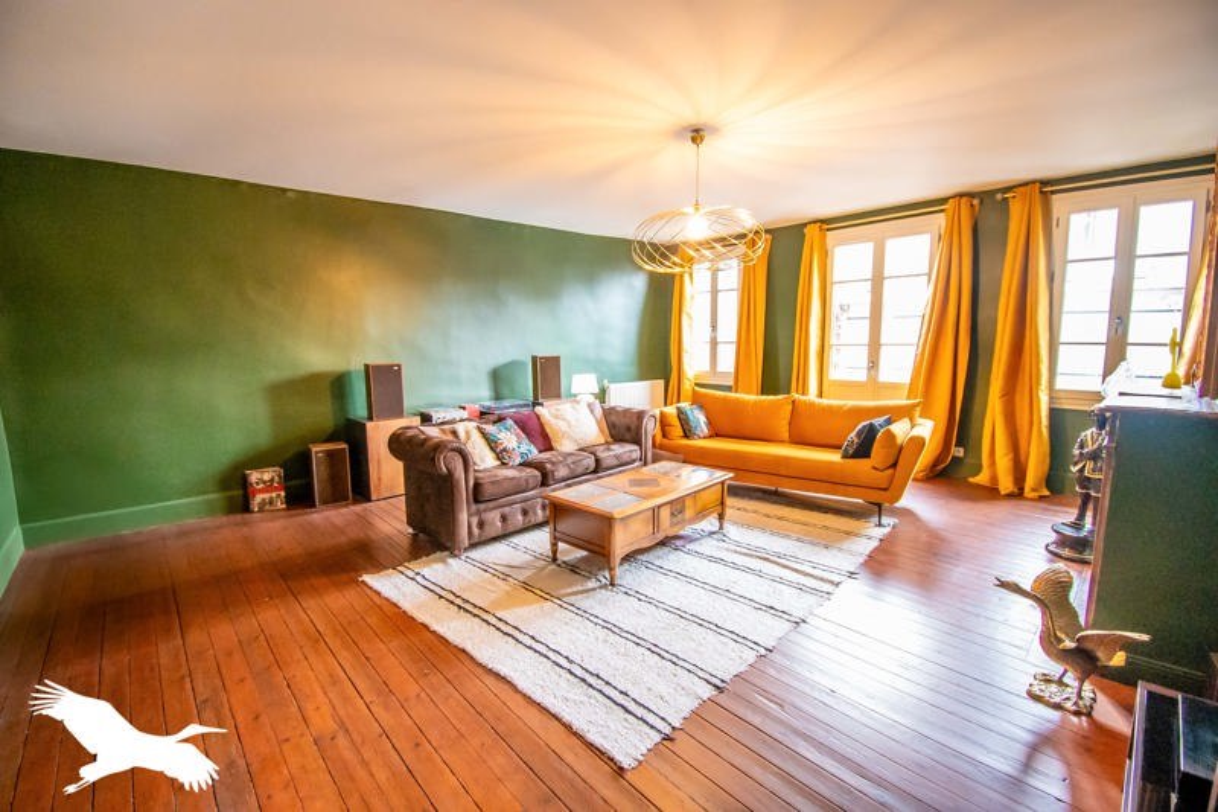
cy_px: 406
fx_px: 507
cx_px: 609
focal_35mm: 15
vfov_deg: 77.3
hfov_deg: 100.4
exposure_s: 1/50
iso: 3200
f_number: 5
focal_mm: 10
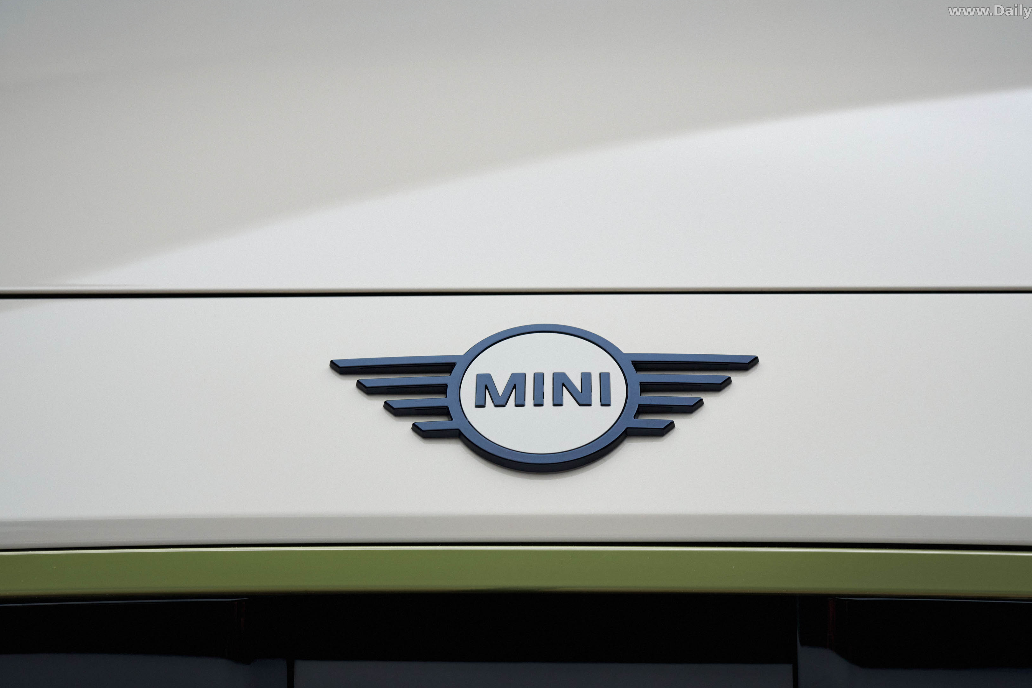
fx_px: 1548
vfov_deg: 25.1
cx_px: 557
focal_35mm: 54
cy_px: 363
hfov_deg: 36.8
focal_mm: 50
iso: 1000
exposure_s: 1/50
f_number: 6.3
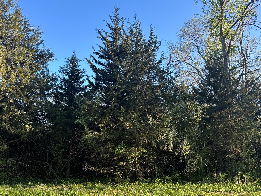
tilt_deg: +8.4
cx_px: 116
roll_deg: +0.9
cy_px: 108
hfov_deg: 53.8
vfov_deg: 41.8
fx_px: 256
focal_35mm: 34
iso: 50
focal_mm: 5.96
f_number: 1.6
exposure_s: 1/634
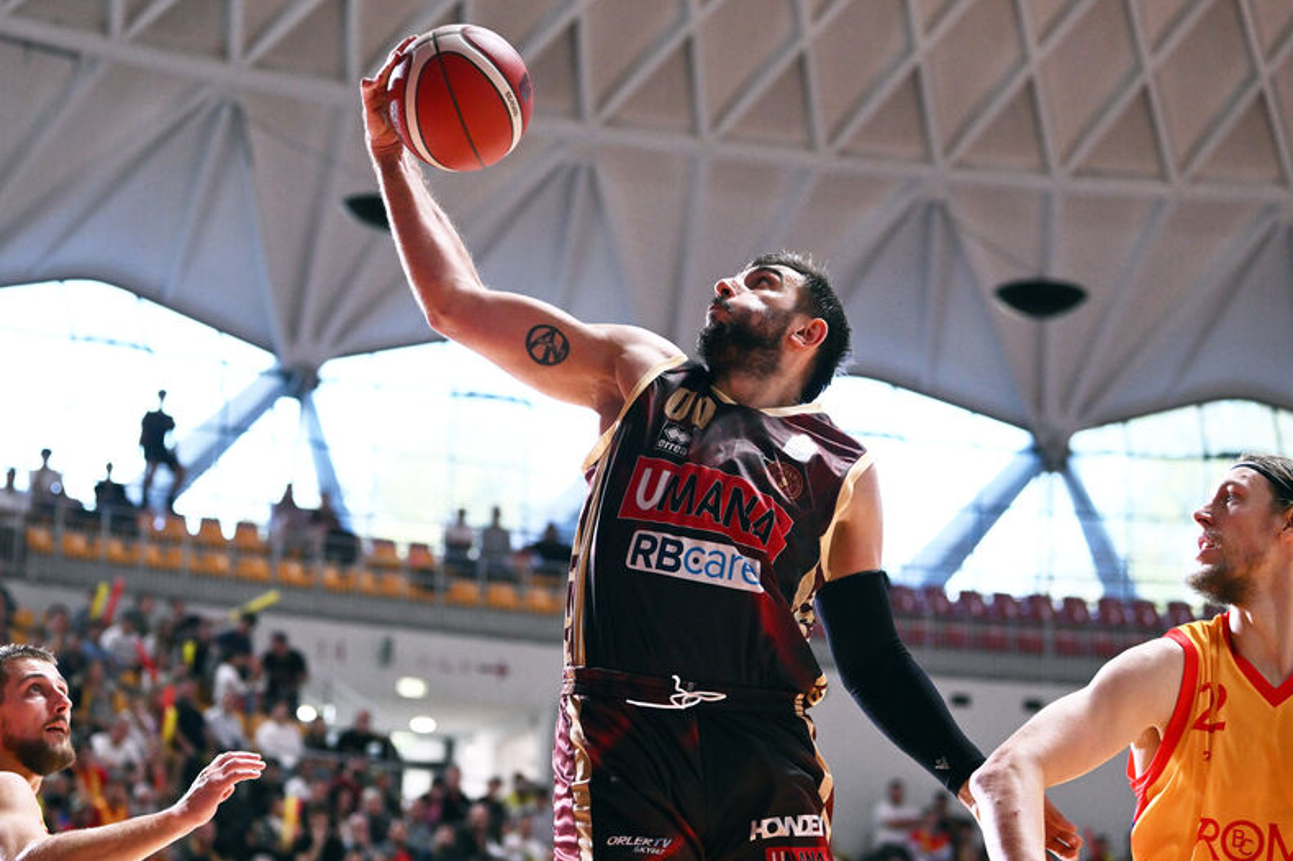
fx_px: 3123
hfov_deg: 23.4
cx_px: 541
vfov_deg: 15.7
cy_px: 521
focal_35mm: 87
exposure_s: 1/1600
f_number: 3.2
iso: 3200
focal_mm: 70
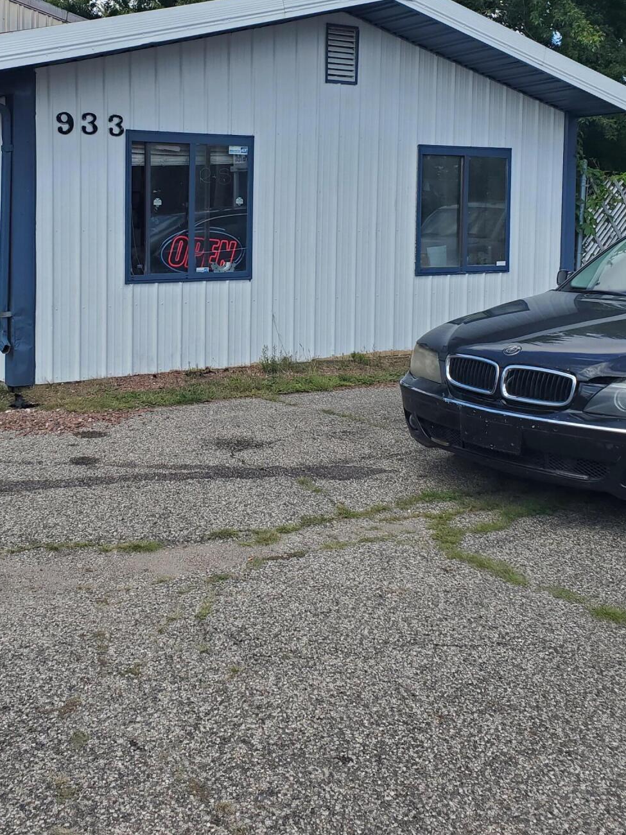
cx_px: 168
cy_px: 258
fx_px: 964
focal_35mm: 40
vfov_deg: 45.9
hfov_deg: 35.3
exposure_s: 1/824
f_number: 2.4
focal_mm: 4.3
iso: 50
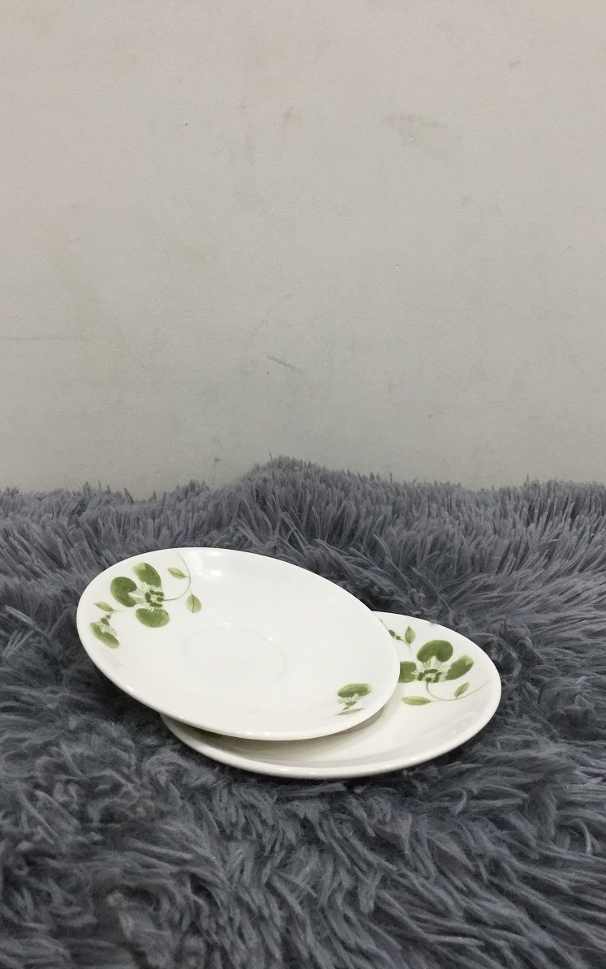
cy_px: 484
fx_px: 872
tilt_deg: -15.5
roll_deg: +2.5
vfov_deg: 58.1
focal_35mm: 33
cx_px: 300
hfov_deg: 38.3
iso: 64
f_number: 2.4
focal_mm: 3.3
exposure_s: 1/33
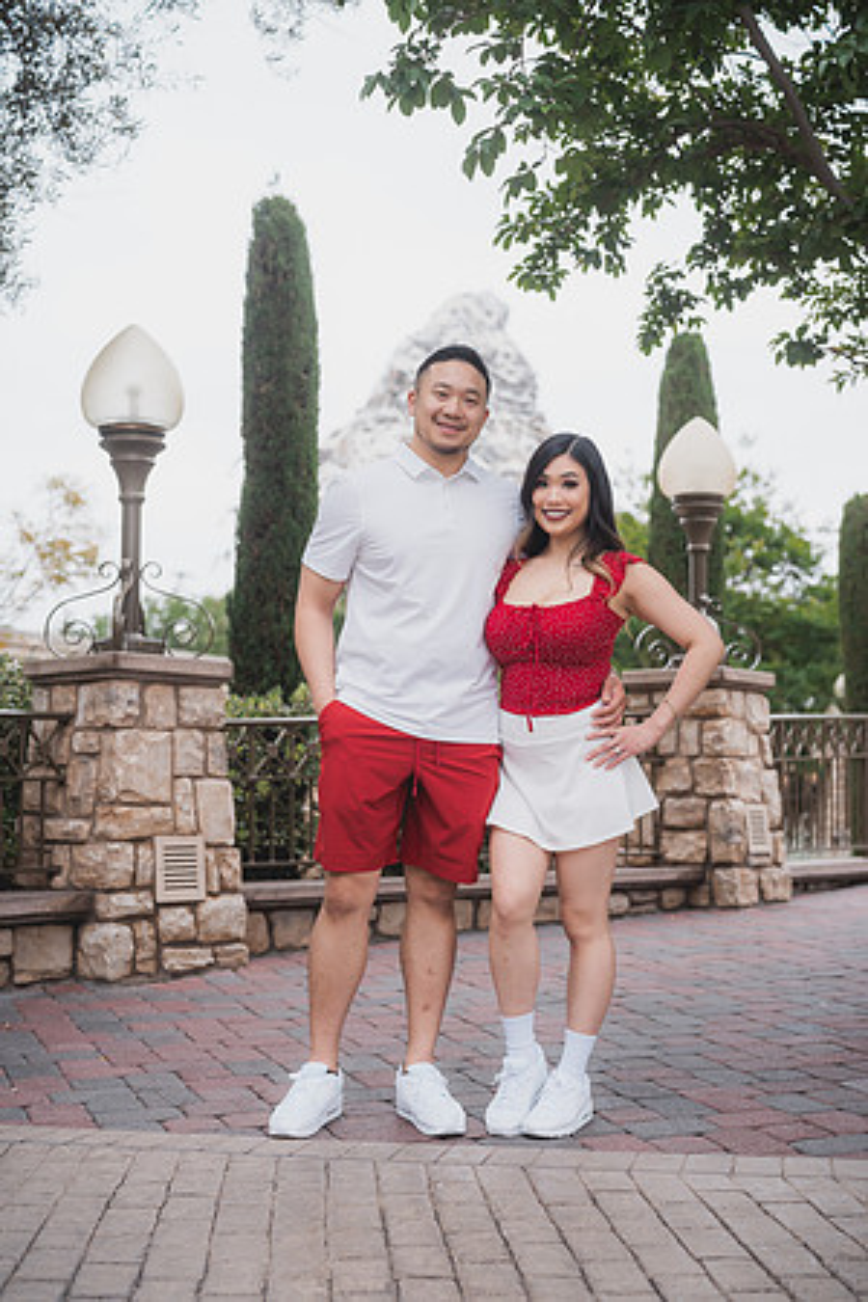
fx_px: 1808
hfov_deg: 27.0
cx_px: 434
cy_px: 651
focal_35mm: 50
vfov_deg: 39.6
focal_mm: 50
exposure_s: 1/640
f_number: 2.8
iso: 250
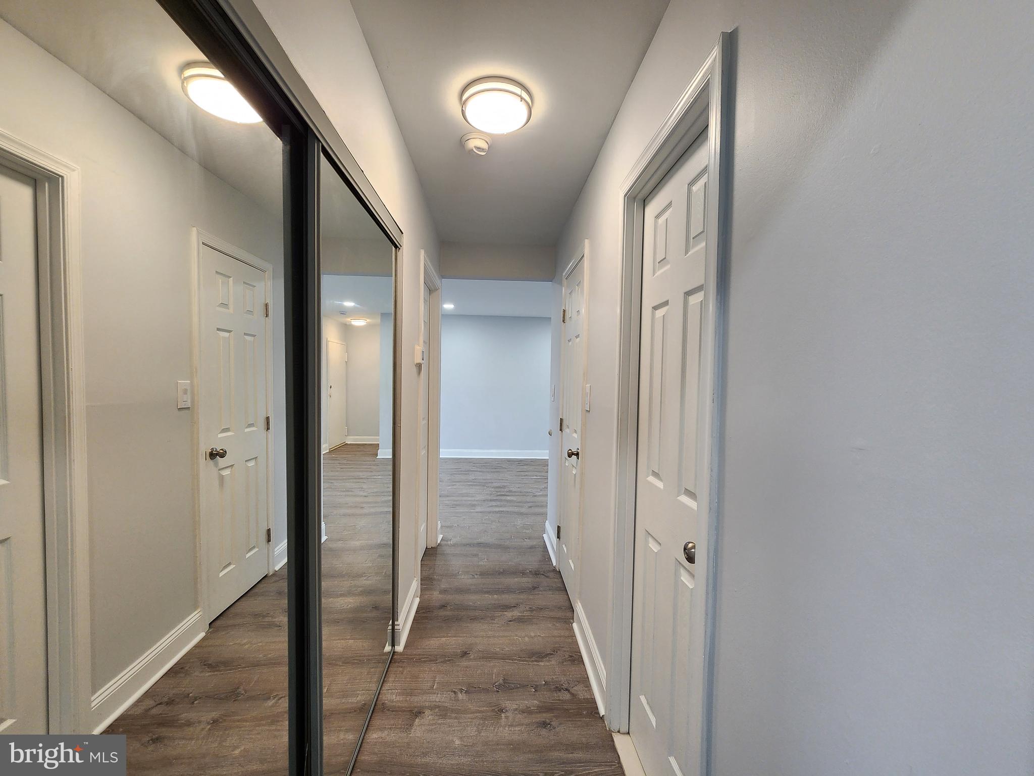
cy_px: 388
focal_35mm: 13
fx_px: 388
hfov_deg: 106.2
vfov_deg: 89.9
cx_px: 517
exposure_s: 1/60
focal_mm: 2.2
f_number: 2.2
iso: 160
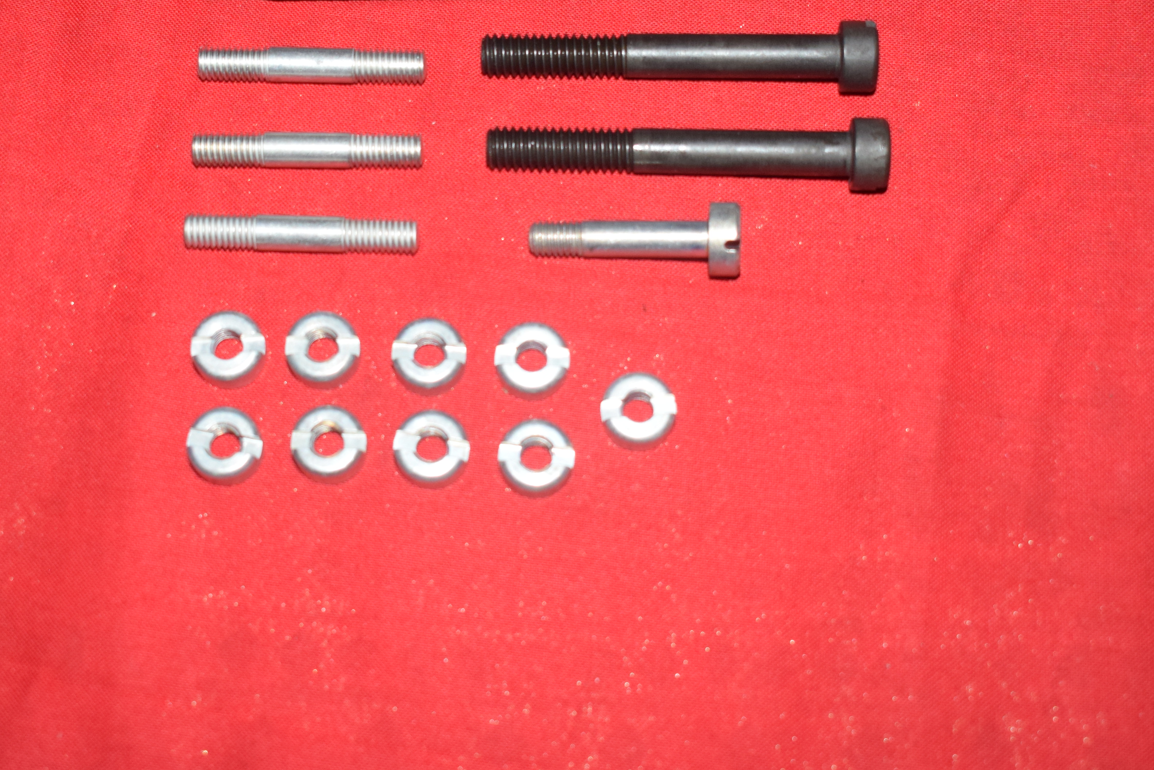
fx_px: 2052
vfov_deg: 21.1
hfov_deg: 31.4
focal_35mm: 64
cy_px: 226
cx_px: 499
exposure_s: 1/160
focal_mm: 30
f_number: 5.6
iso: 1000
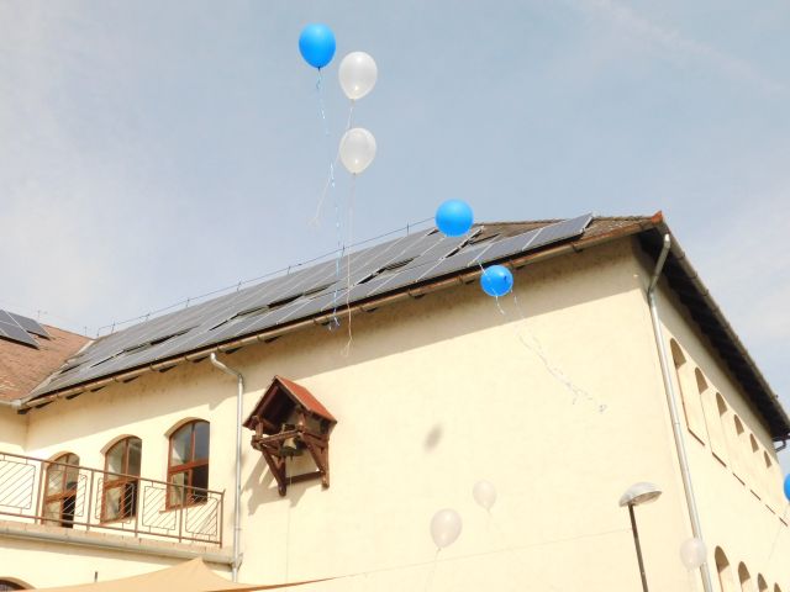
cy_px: 296
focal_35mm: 40
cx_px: 395
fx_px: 913
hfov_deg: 46.8
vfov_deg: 36.0
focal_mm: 7.1
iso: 800
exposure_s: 1/1500
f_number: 7.2
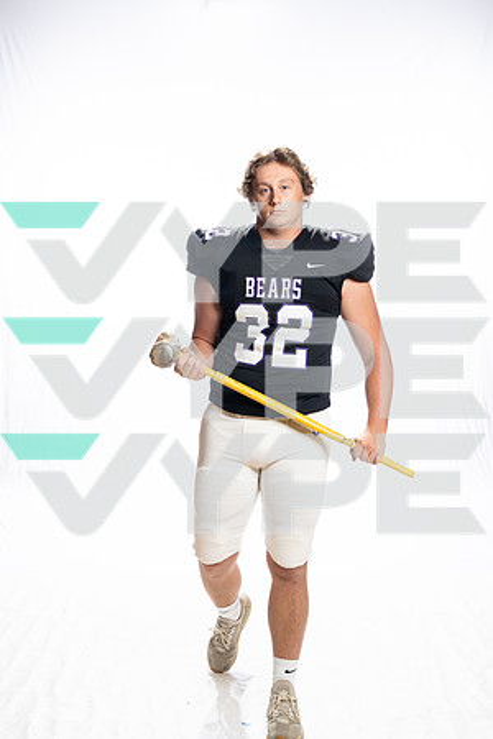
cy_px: 370
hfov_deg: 27.0
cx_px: 246
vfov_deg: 39.6
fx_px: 1027
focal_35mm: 50
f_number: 8
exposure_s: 1/250
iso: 800
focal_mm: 50
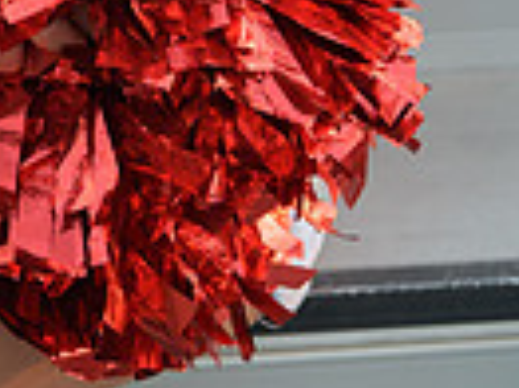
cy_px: -479
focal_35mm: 172
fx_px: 2576
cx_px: -52
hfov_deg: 11.3
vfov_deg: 8.1
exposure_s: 1/125
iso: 250
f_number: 2.8
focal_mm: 52
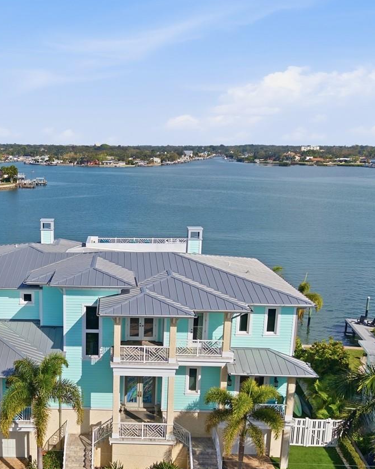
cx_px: 93
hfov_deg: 32.8
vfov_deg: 40.7
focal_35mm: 45
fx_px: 625
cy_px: 307
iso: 100
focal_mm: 8.7
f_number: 1.8
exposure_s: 1/2000
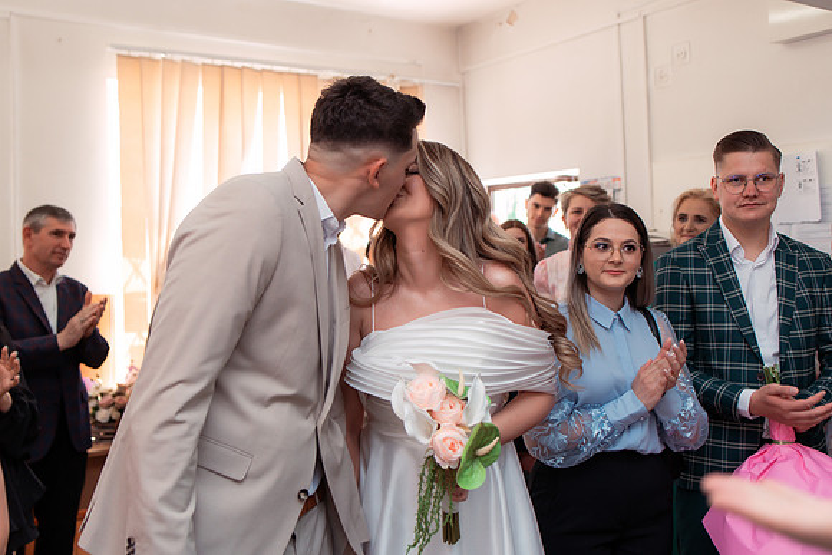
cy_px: 277
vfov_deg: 35.7
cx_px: 400
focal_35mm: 37
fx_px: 863
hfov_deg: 51.5
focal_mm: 35
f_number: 2.8
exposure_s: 1/250
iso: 800
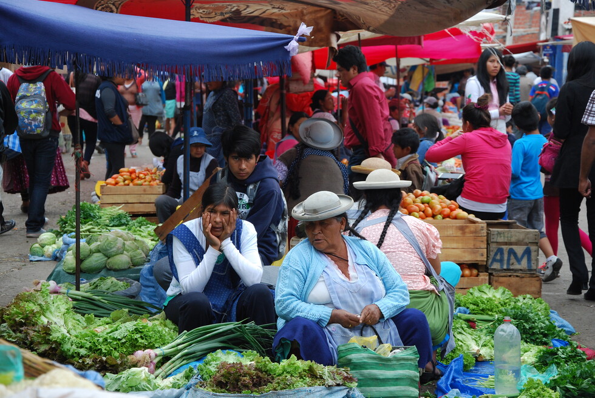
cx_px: 298
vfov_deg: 13.9
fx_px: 1638
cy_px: 199
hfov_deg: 20.6
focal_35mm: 99
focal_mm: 66
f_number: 5.3
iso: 280
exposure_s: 1/500
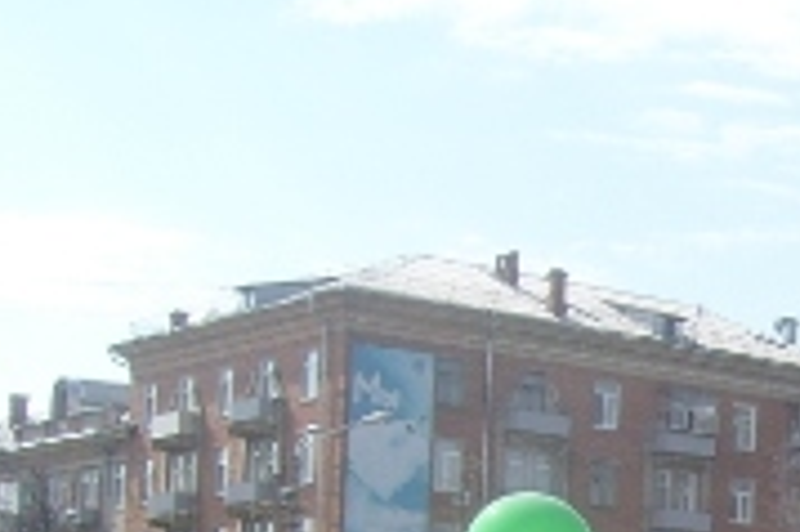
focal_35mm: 102
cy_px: 769
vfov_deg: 12.8
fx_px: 2265
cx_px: 934
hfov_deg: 19.0
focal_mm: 5.95
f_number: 5.8
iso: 50
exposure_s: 1/272
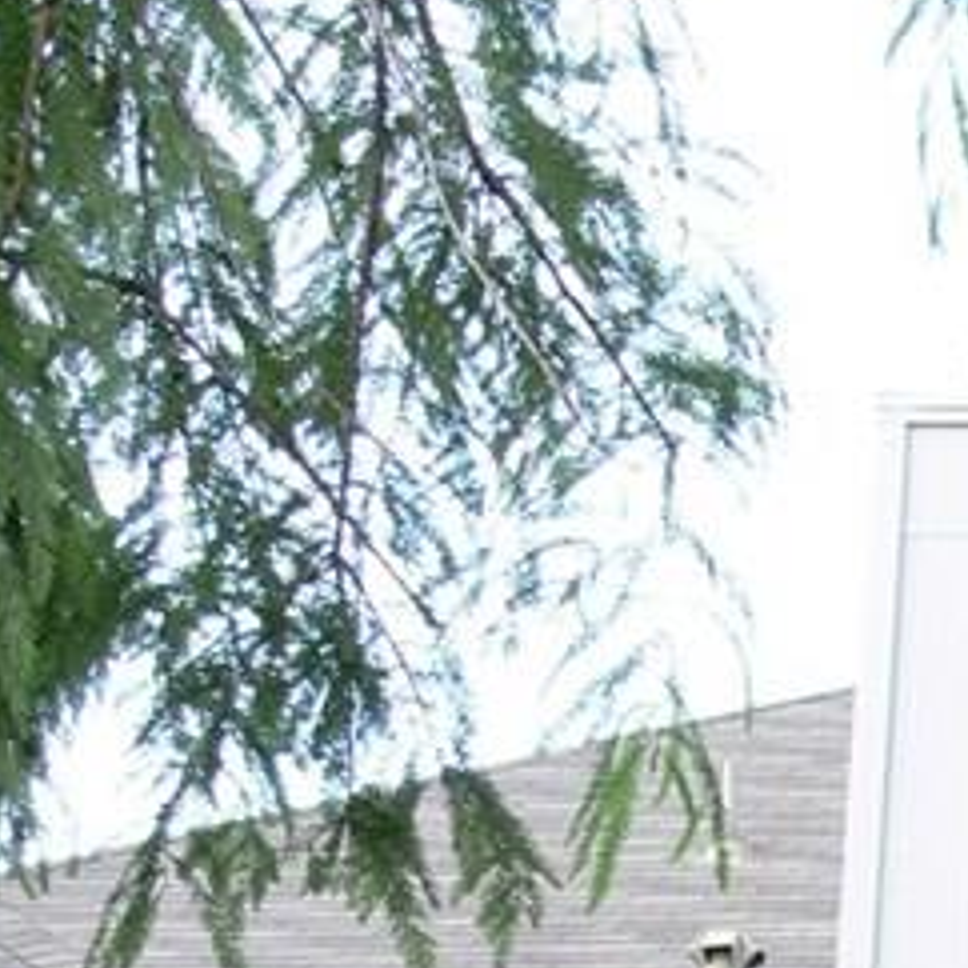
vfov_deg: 12.6
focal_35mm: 131
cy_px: 1476
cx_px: 1876
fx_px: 4145
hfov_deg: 12.0
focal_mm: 7.4
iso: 80
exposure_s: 1/60
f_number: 4
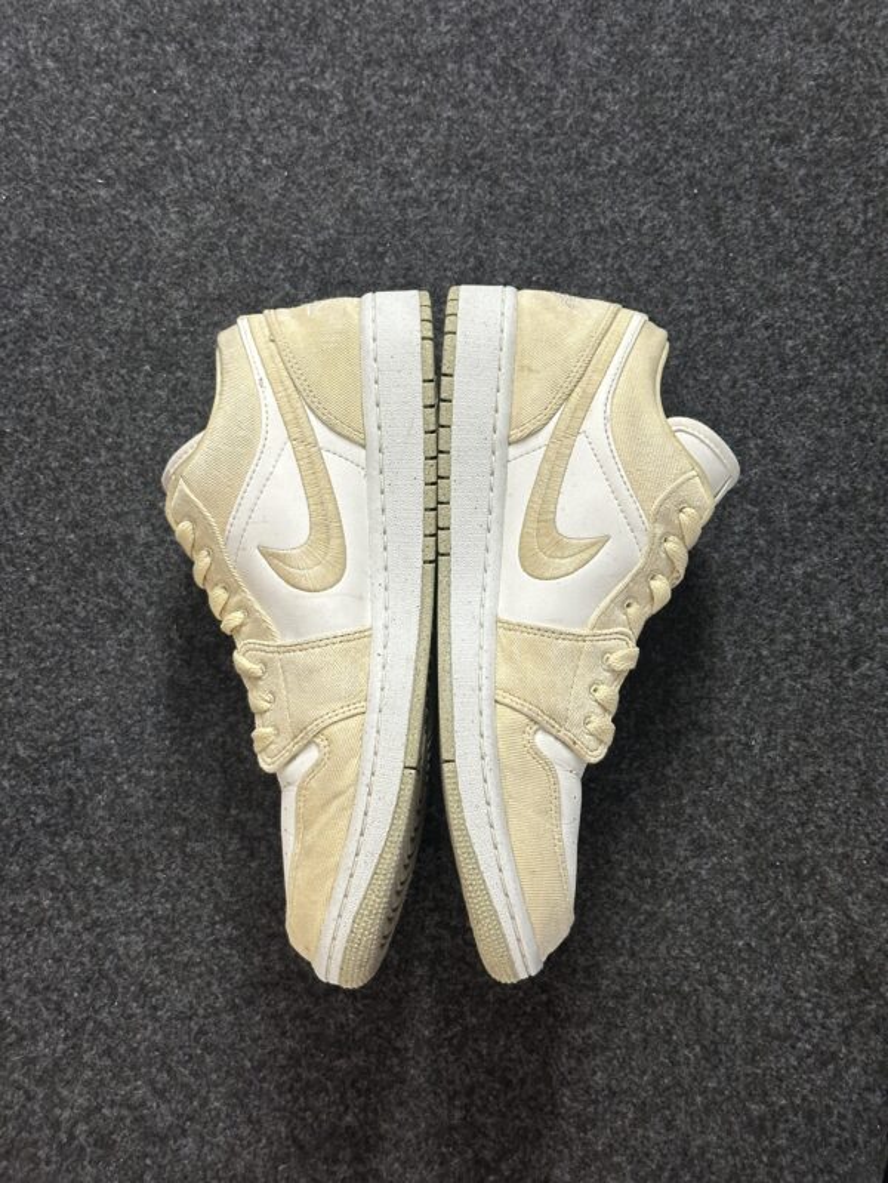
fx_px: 1640
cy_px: 592
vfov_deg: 39.6
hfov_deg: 30.3
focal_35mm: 48
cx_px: 444
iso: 200
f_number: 1.78
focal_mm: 6.86
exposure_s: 1/50
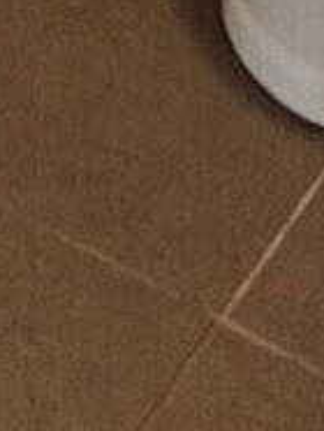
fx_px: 2216
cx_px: -148
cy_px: -1140
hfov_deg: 8.2
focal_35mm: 178
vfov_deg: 8.1
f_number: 1.7
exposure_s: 1/120
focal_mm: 6.3
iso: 320
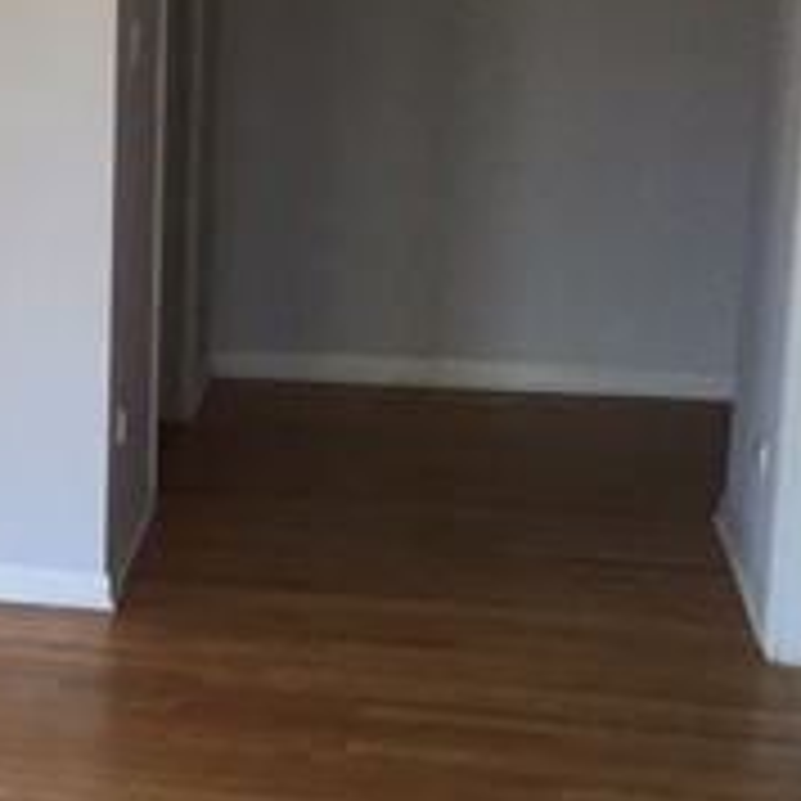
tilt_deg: -11.7
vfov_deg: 18.9
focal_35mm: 92
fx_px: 2409
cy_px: 306
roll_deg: +1.9
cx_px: -338
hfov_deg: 17.3
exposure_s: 1/30
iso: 32
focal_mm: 4.15
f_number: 2.2
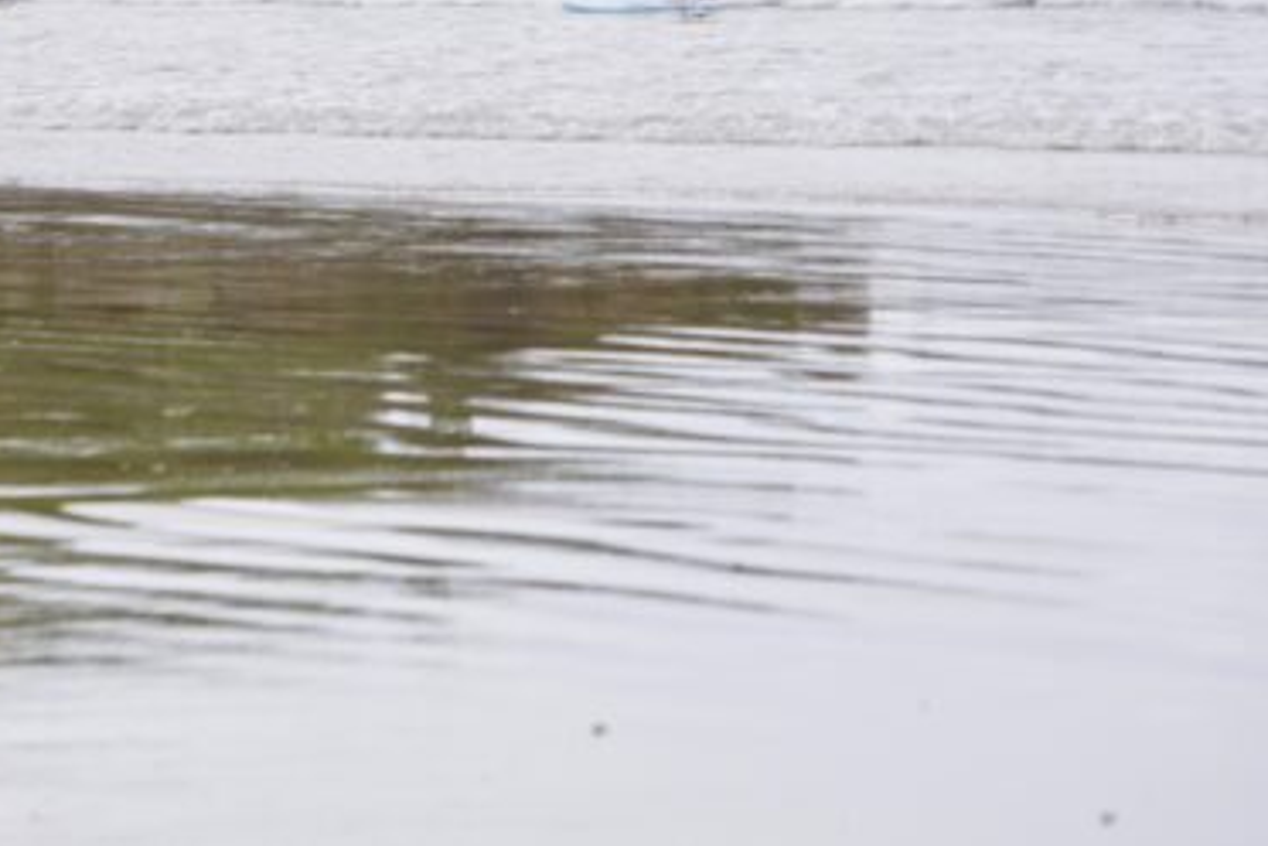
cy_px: -10
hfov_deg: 6.2
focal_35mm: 331
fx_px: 11659
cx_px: 344
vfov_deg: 4.1
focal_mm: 107
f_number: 5.6
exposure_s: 1/400
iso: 100
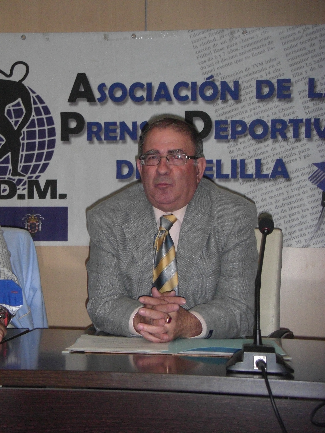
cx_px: 162
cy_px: 216
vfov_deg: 23.6
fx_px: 1039
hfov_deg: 17.8
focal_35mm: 83
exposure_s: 1/60
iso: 200
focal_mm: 13.7
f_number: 4
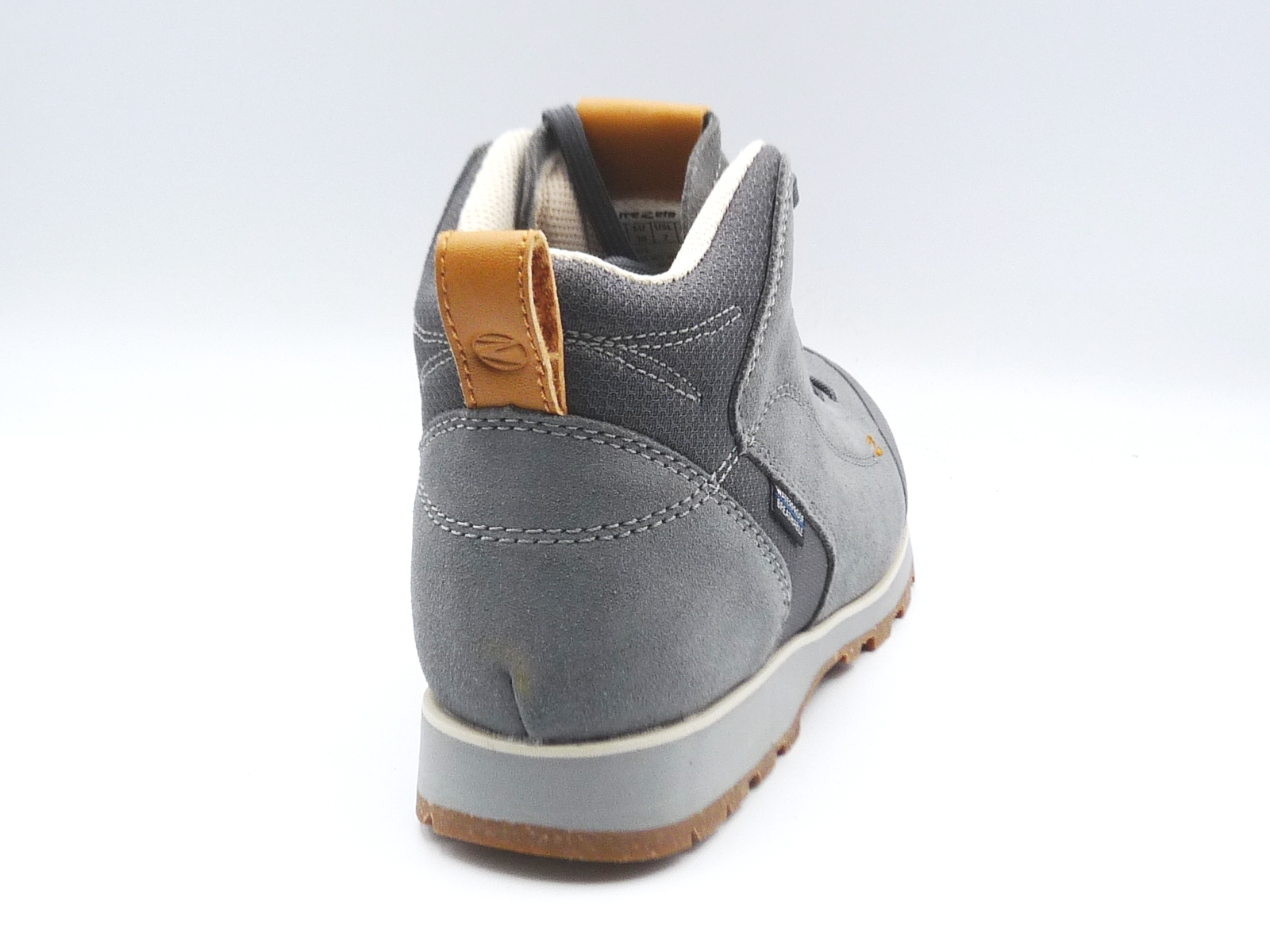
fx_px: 1871
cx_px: 635
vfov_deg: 28.6
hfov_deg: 37.5
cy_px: 476
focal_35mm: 51
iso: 100
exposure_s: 1/160
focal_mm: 5.2
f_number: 4
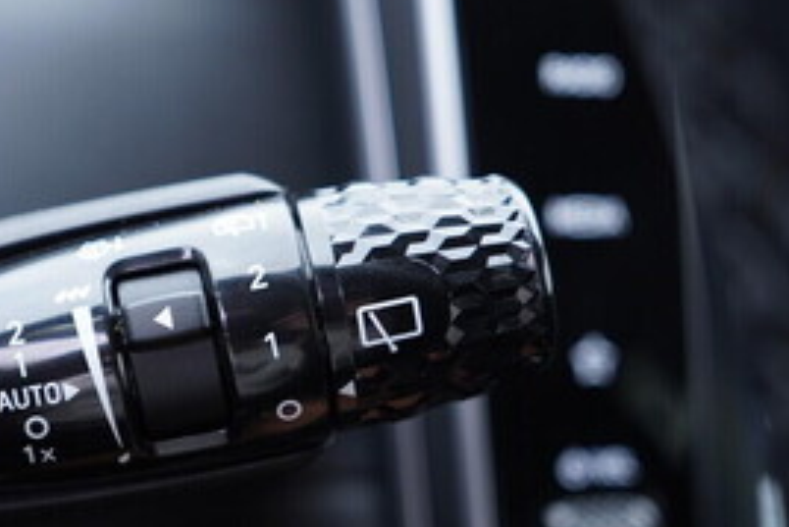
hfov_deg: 26.6
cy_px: 281
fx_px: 1623
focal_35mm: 74
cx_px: 121
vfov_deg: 18.4
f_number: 2.8
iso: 320
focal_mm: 24
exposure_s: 1/40
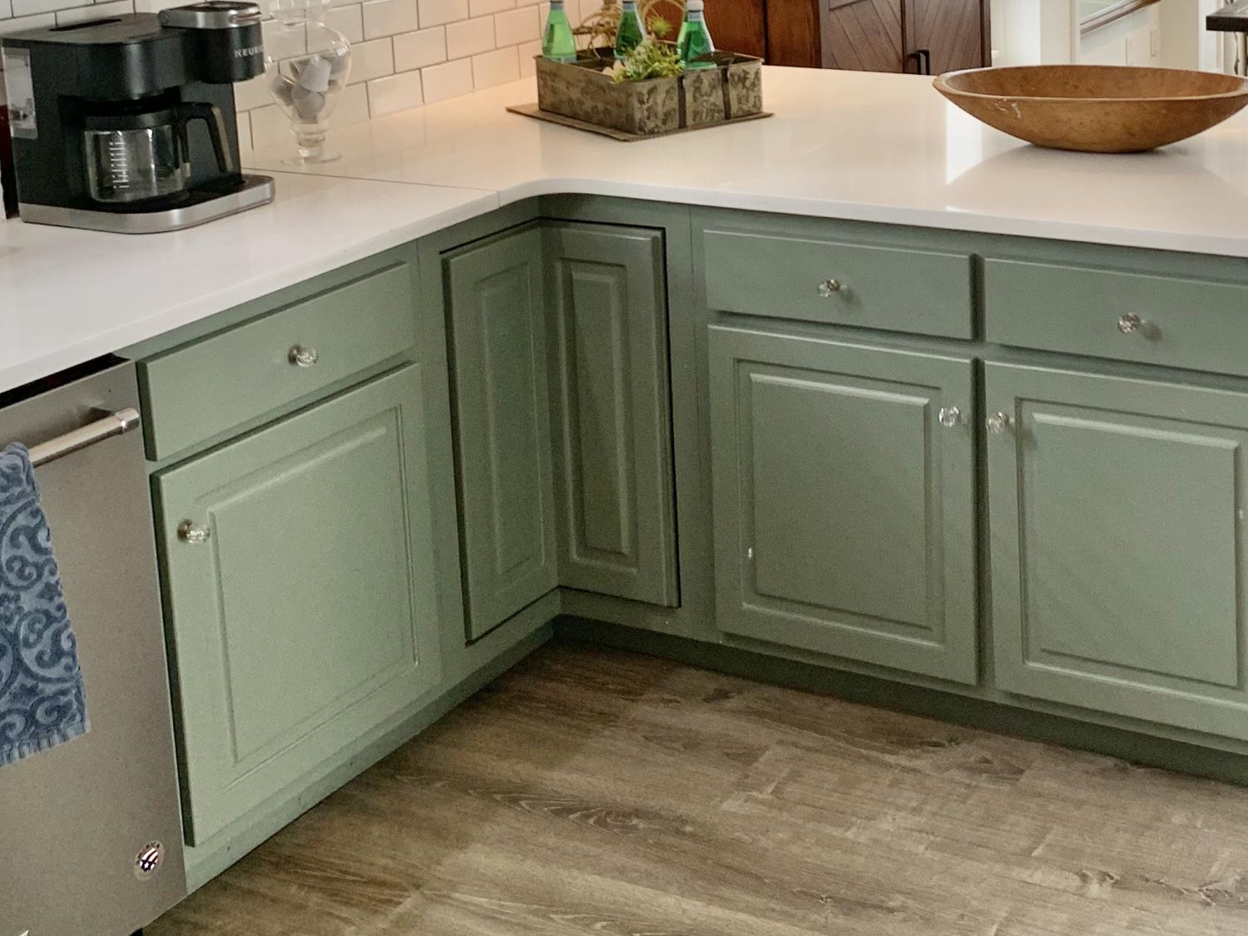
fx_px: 1875
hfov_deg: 35.7
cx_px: 981
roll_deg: -0.5
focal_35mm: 52
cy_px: 84
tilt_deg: -10.5
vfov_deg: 27.0
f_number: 1.8
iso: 50
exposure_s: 1/60
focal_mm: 4.25
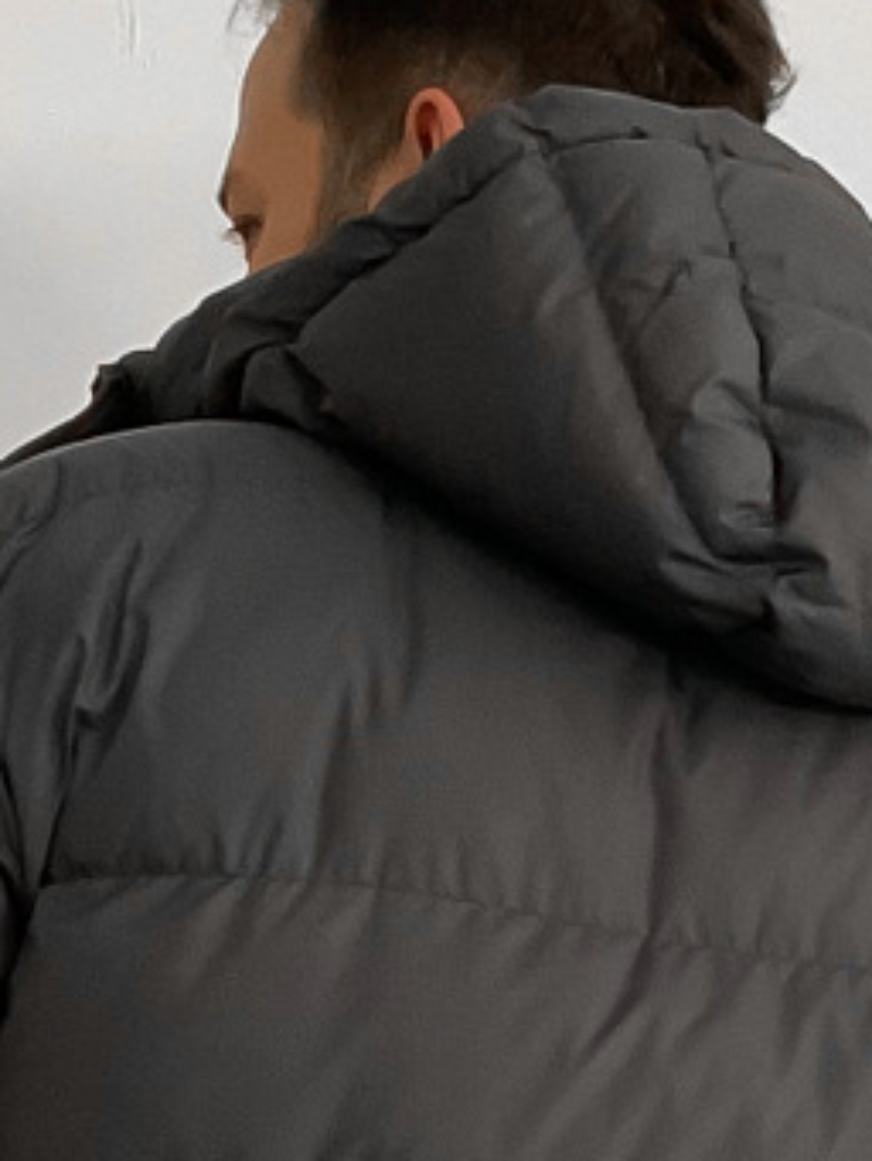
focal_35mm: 136
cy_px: 1842
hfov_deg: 10.9
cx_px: 484
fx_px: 4565
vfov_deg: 13.5
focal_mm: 3
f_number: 1.8
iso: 125
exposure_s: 1/60
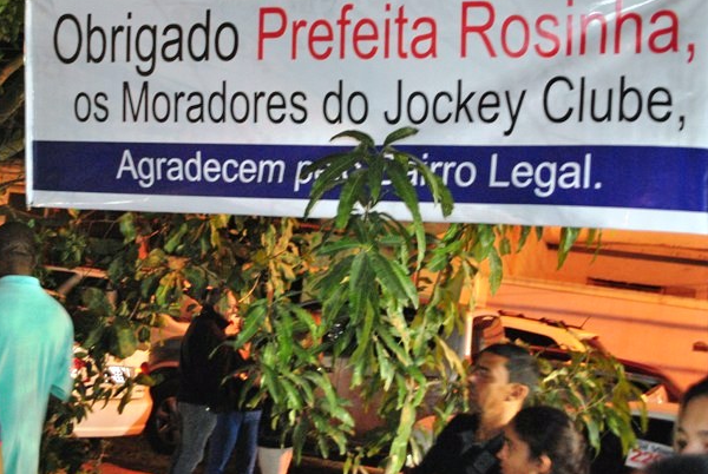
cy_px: 162
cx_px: 274
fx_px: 945
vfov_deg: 28.0
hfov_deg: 40.8
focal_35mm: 48
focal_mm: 24
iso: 800
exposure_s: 1/13
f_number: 4
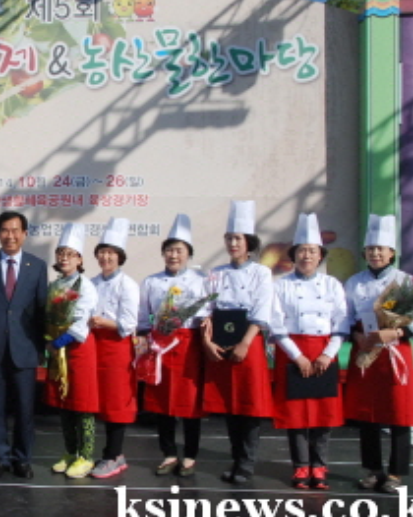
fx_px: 903
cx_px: 0
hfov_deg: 24.6
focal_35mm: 59
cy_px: 240
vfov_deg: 32.0
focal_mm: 22
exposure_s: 1/800
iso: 800
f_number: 14
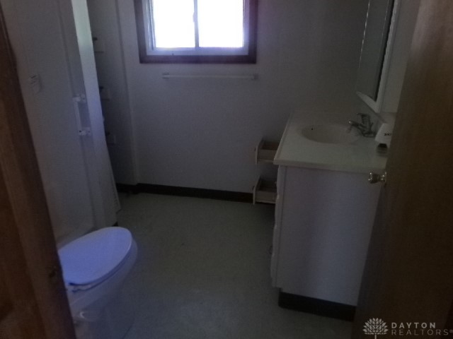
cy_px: 170
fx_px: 314
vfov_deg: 56.8
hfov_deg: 71.6
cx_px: 226
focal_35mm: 24
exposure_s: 1/60
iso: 800
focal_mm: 4.3
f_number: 3.7
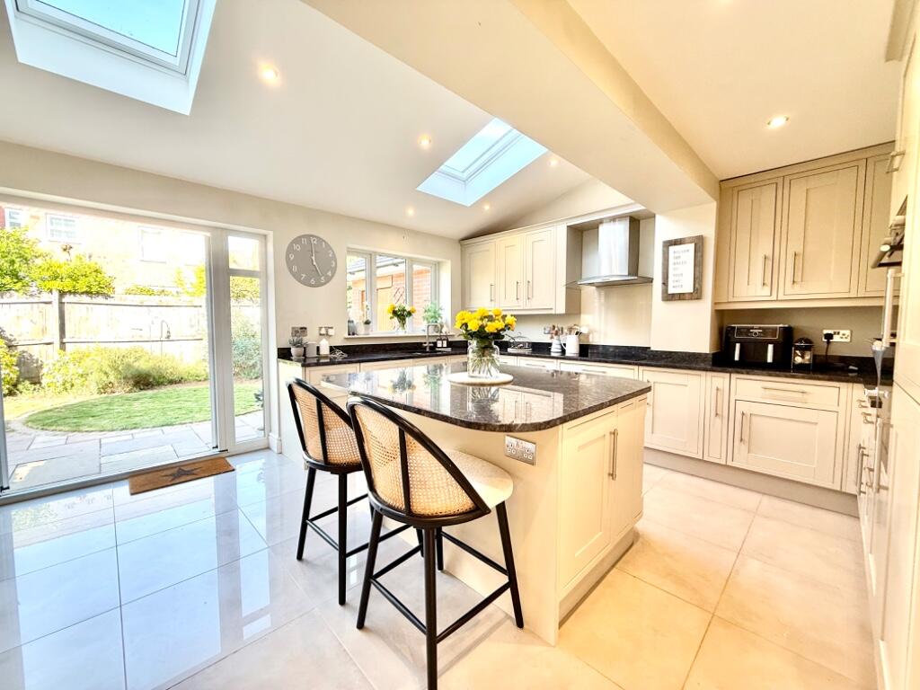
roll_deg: +0.1
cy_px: 345
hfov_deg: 102.1
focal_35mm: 14
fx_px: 372
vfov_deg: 85.7
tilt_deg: -2.7
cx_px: 460
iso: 125
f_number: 2.2
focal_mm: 2.22
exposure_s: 1/100
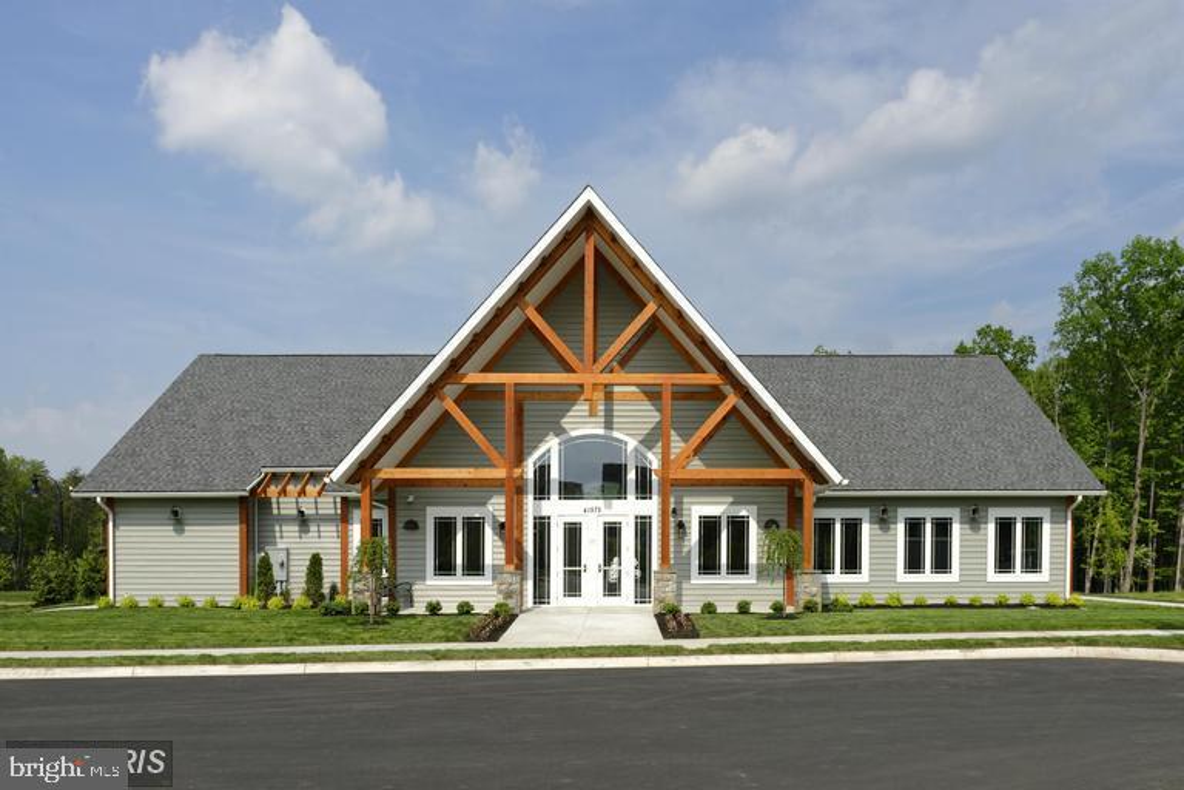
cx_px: 592
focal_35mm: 24
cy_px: 395
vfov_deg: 53.1
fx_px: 789
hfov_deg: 73.7
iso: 200
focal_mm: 24
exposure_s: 1/400
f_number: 9
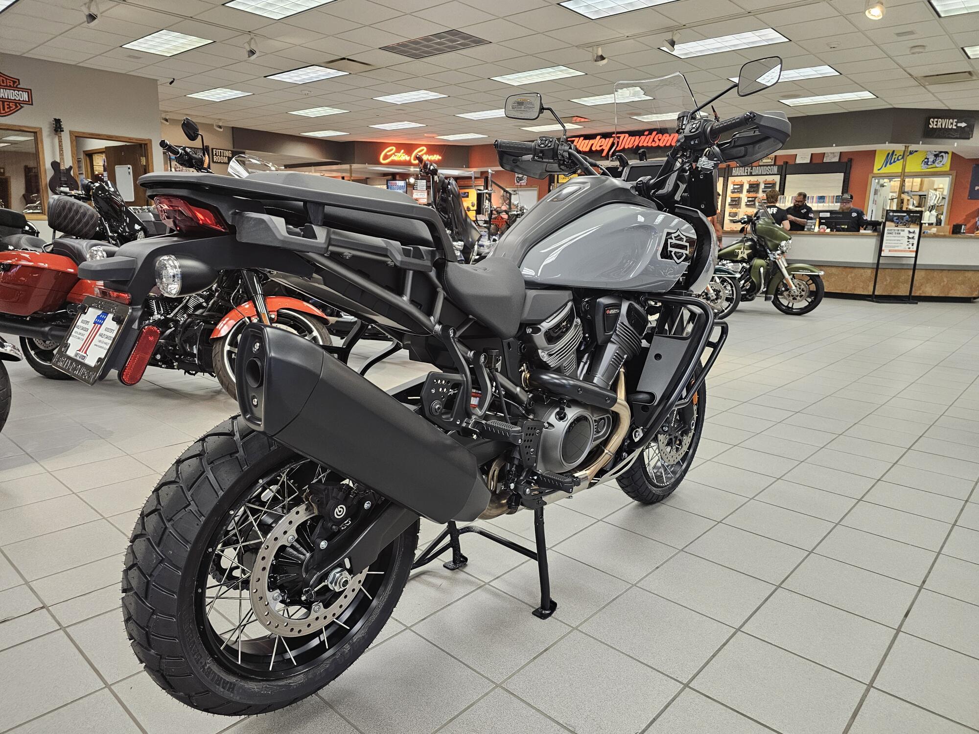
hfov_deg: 73.9
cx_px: 490
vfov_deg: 58.9
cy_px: 367
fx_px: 650
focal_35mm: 23
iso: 400
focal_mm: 6.3
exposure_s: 1/120
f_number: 1.7
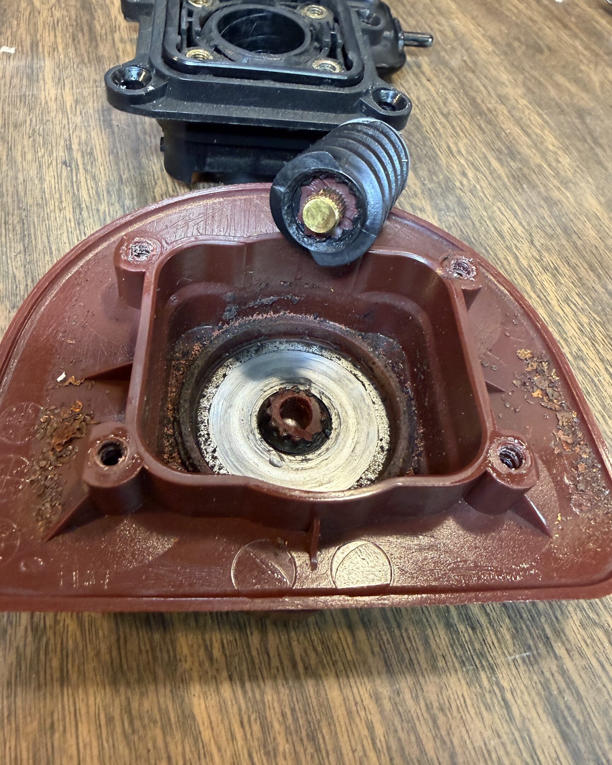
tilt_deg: -52.8
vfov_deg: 66.0
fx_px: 589
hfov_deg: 54.9
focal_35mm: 26
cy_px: 380
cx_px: 307
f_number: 2.2
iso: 400
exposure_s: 1/60
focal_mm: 2.22
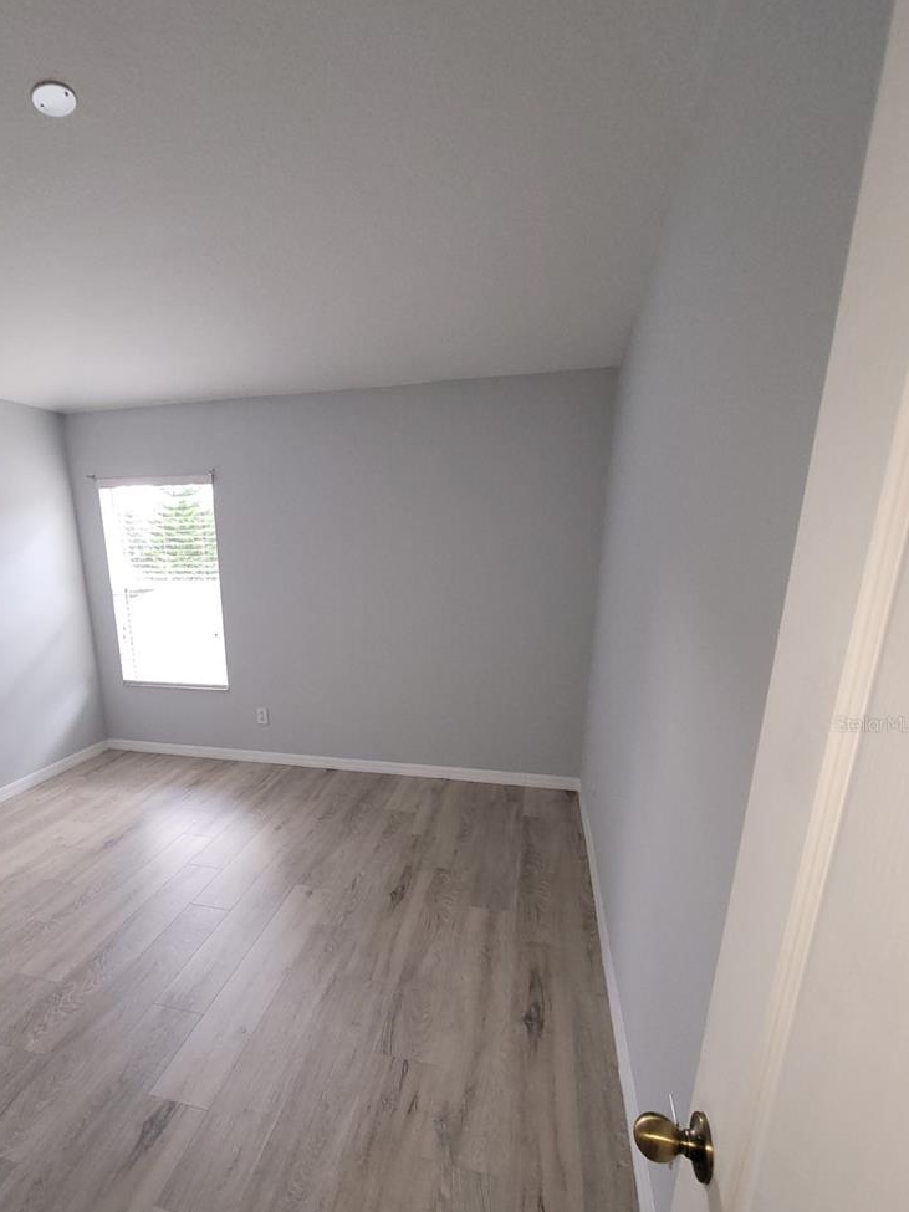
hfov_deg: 77.2
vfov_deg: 93.3
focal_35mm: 16
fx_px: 560
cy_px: 723
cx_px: 364
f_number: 2.2
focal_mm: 2.2
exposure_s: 1/60
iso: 200
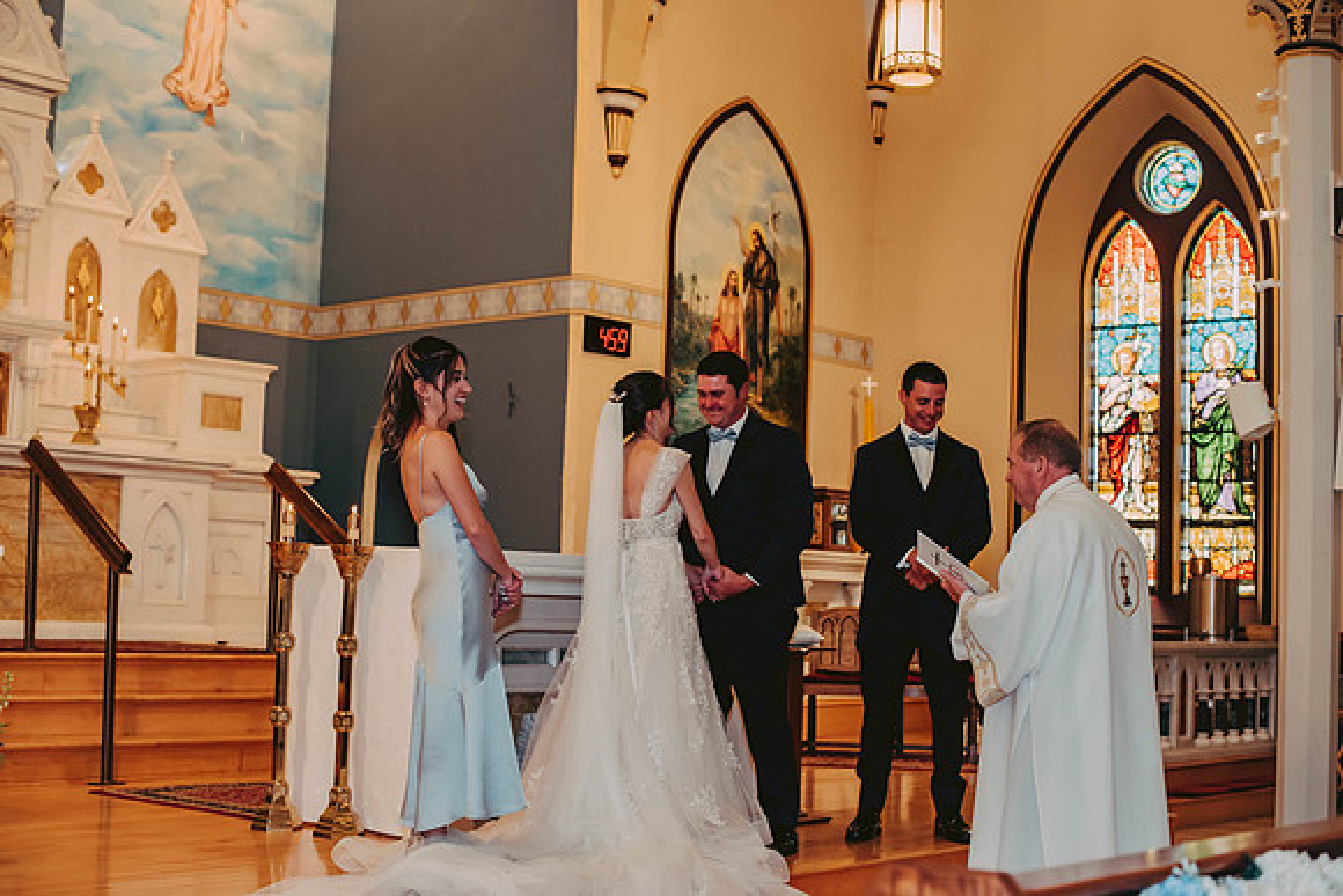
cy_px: 448
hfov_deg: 39.6
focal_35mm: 50
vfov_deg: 27.0
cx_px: 672
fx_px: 1866
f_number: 2.8
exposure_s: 1/125
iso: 800
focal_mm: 50
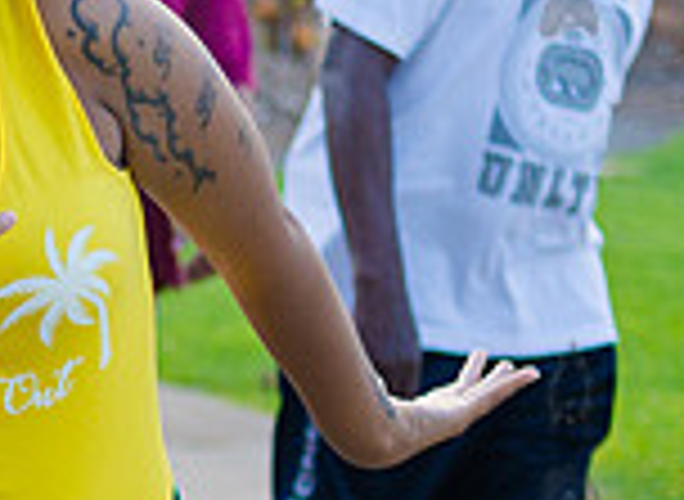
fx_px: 3249
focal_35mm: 166
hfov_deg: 11.6
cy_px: 353
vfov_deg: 8.8
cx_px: -277
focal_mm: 35
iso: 400
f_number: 2.5
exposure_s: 1/1250
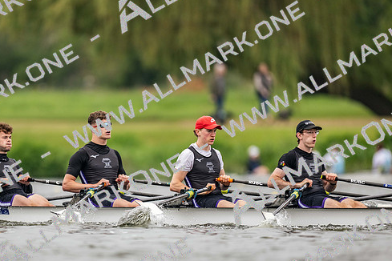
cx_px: 163
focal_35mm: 712
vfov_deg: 1.9
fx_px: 7752
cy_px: 151
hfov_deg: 2.9
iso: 800
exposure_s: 1/2000
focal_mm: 600
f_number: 4
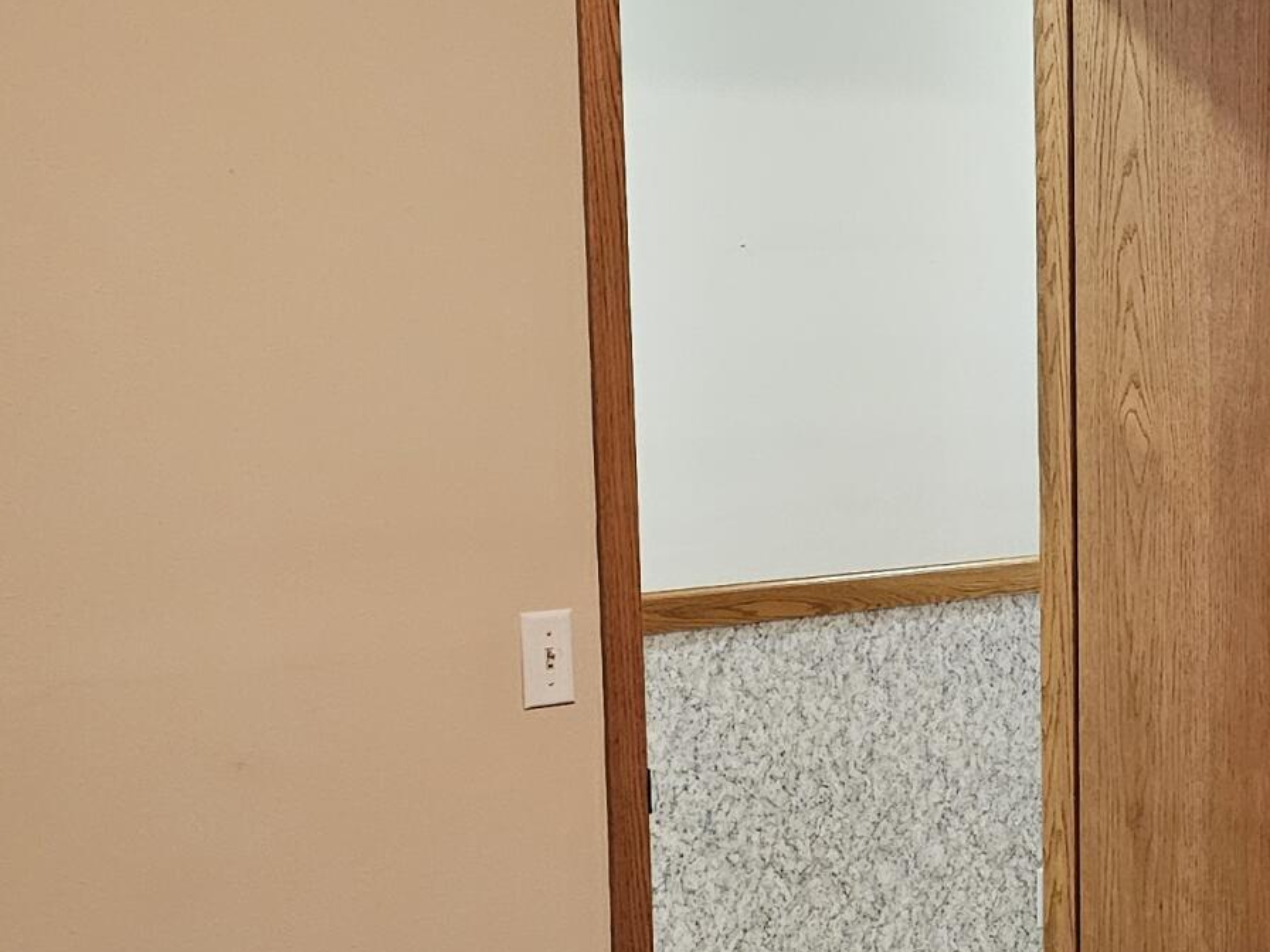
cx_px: 1253
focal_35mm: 77
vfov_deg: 19.0
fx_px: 2825
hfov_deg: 24.3
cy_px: 683
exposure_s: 1/120
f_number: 1.7
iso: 1000
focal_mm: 6.3
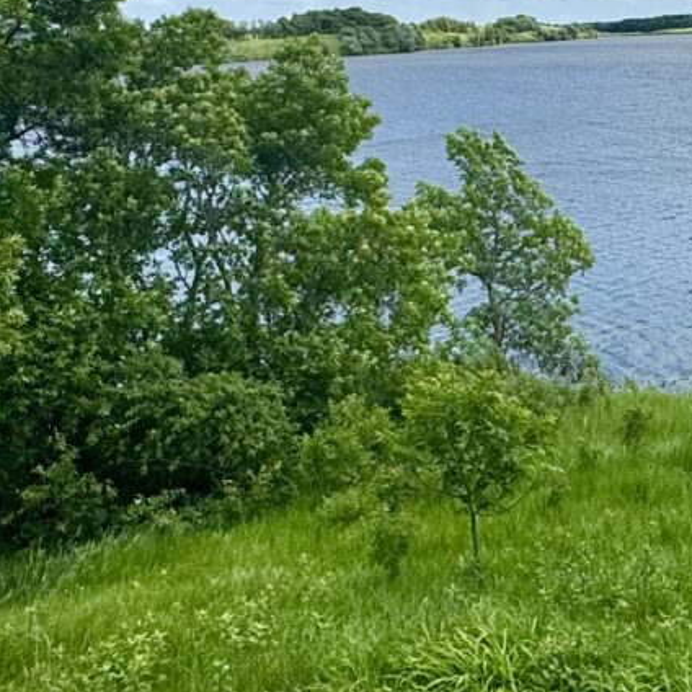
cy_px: 158
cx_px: 623
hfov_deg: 29.3
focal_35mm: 56
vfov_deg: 30.0
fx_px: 1267
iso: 50
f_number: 2.2
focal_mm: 2.22
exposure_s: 1/2273
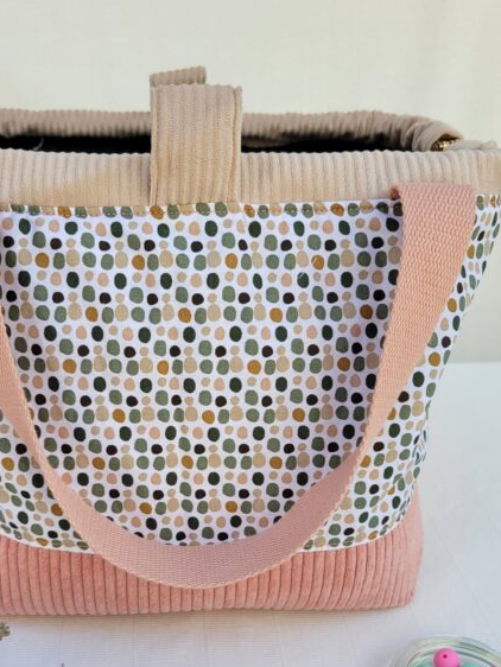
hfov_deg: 38.5
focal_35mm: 37
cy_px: 434
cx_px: 191
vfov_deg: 49.4
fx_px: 713
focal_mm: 5.4
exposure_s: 1/756
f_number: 1.8
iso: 40
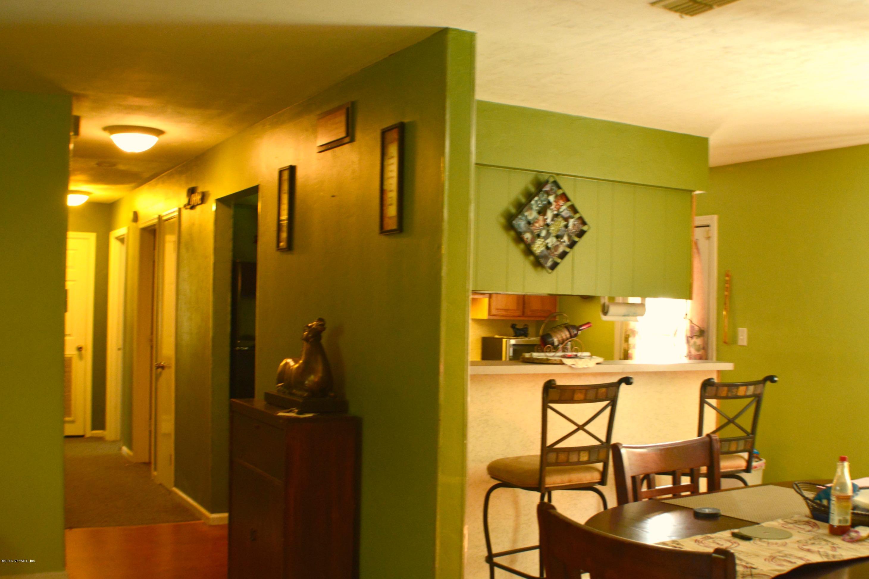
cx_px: 434
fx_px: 1050
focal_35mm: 44
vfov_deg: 30.8
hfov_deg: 45.0
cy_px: 290
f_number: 4.5
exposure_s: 1/30
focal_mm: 29
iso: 1000
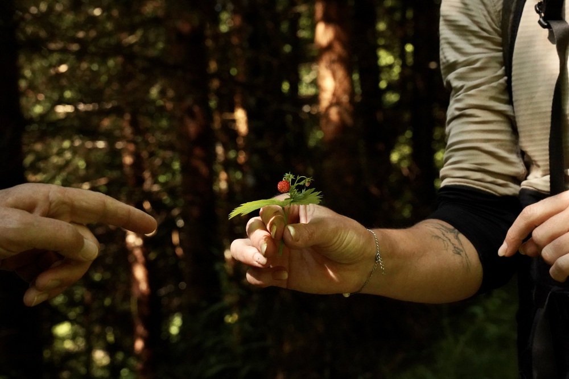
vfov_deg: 16.1
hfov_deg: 23.9
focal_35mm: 85
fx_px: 1344
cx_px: 284
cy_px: 190
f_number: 11
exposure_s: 1/1250
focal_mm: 85
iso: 12800
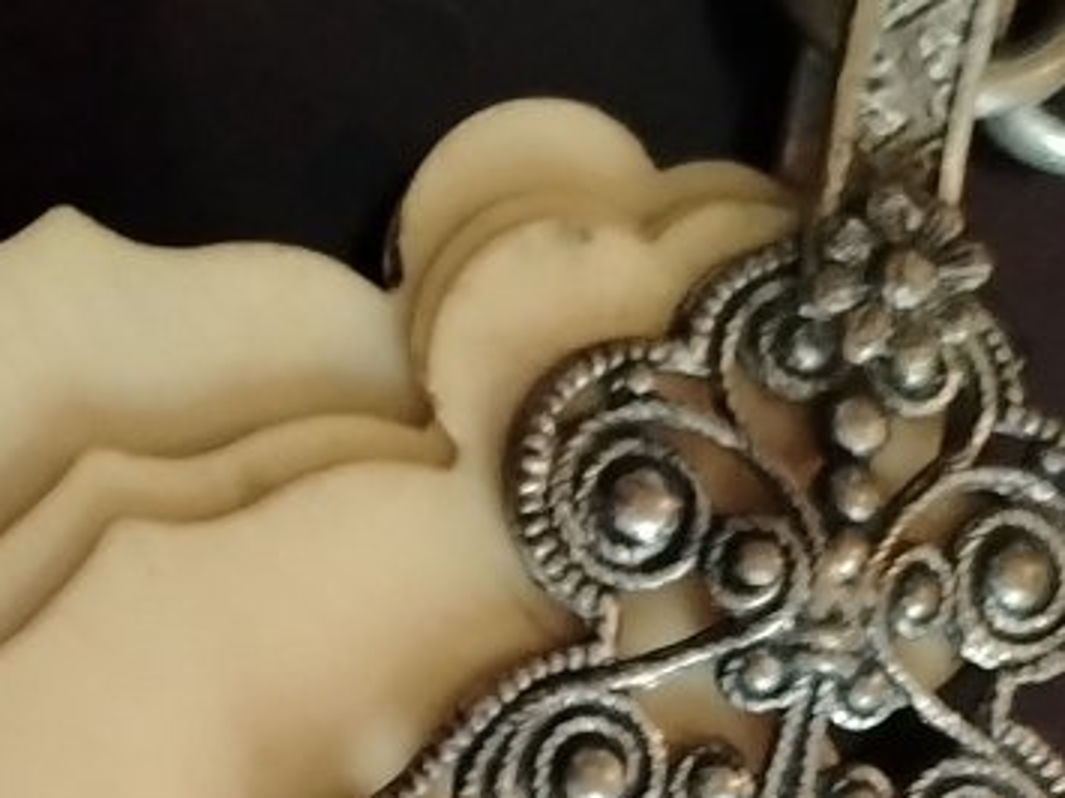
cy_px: 1038
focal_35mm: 152
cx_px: 207
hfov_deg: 12.9
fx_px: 4675
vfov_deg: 9.6
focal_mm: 5.25
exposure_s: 1/60
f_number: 1.75
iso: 5688
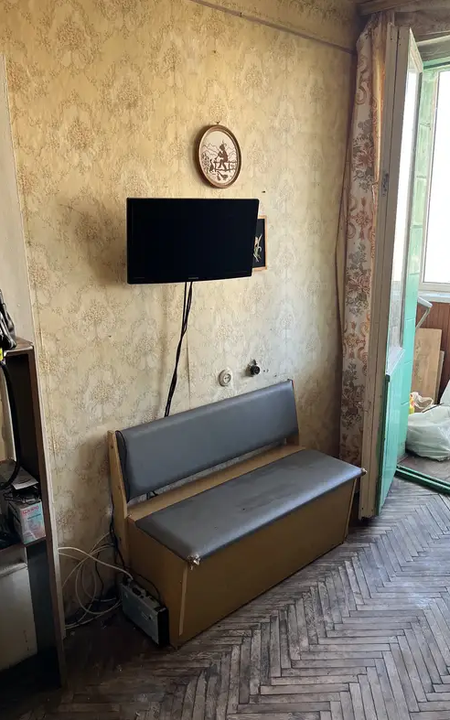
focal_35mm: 28
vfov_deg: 66.5
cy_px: 365
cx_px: 273
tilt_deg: -13.7
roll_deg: -1.1
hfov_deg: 44.3
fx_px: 549
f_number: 1.6
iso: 125
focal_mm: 5.1
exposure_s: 1/121
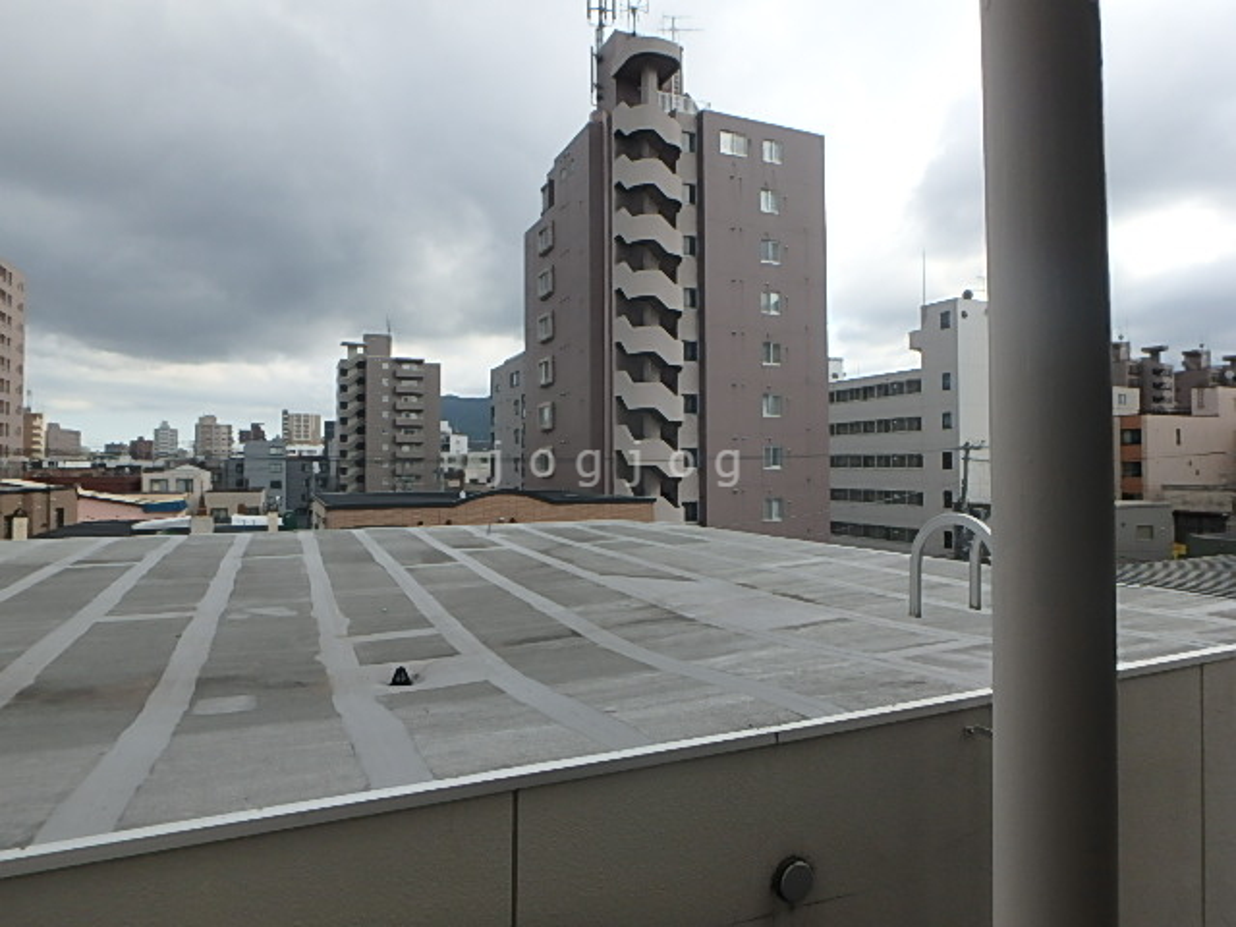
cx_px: 618
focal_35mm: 21
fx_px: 750
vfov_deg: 63.4
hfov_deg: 79.0
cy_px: 464
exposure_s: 1/640
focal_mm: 3.7
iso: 125
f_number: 3.5
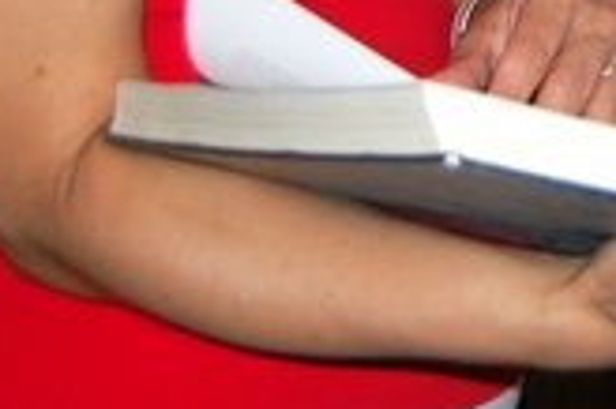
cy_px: -480
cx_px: 980
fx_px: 2752
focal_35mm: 161
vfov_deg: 8.0
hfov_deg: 12.1
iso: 400
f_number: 3.8
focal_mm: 22
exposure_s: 1/60
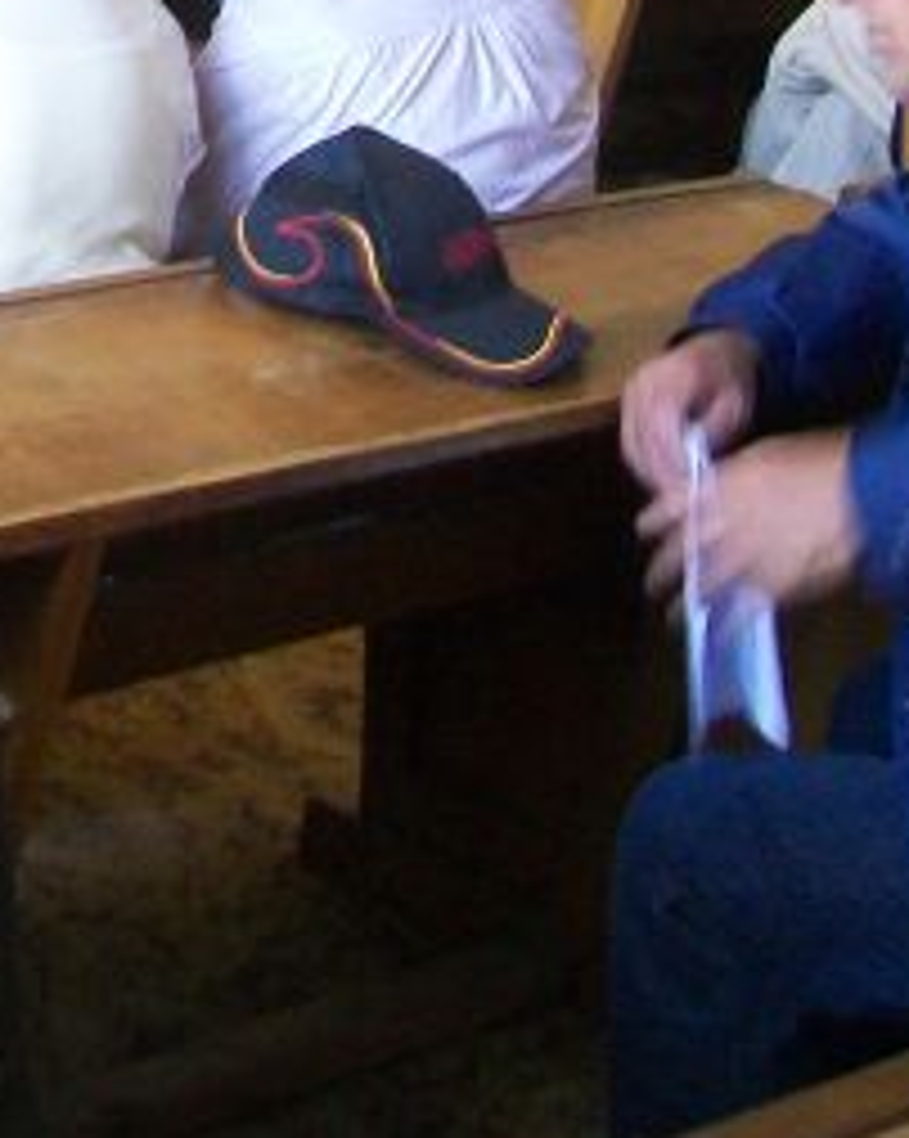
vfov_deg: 17.9
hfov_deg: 13.7
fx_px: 3535
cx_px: -464
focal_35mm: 105
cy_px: 54
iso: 160
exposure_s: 1/10
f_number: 2.7
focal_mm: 6.1
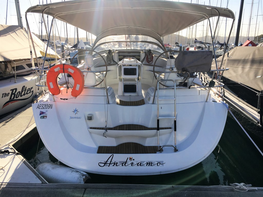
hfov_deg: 61.7
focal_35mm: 29
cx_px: 132
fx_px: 220
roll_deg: +1.0
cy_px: 98
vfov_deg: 48.2
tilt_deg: -12.5
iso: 25
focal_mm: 4.15
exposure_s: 1/1326
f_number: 2.2
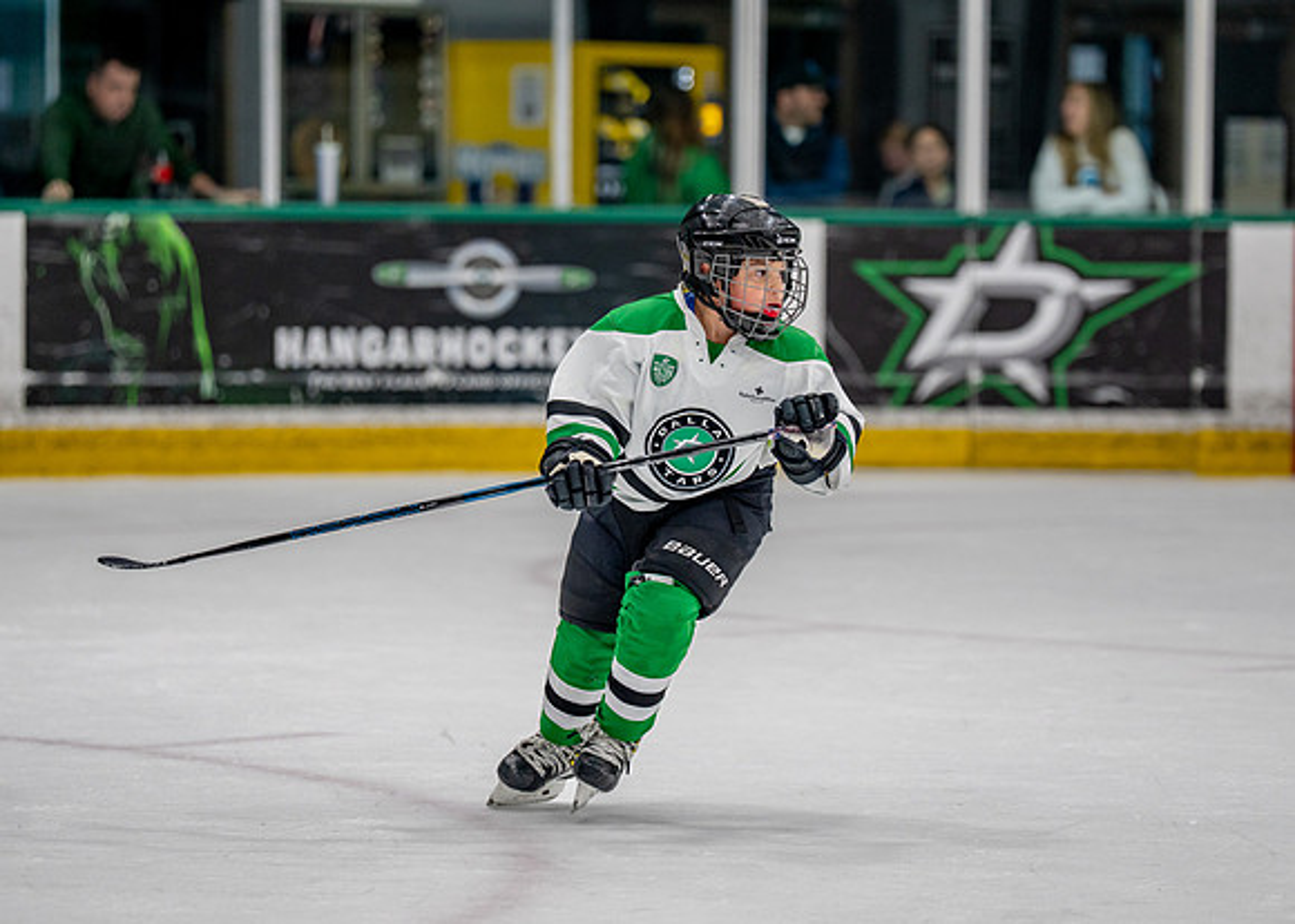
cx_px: 741
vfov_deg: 7.0
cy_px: 421
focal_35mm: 205
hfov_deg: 9.8
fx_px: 7528
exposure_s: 1/1250
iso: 800
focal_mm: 156
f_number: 2.8
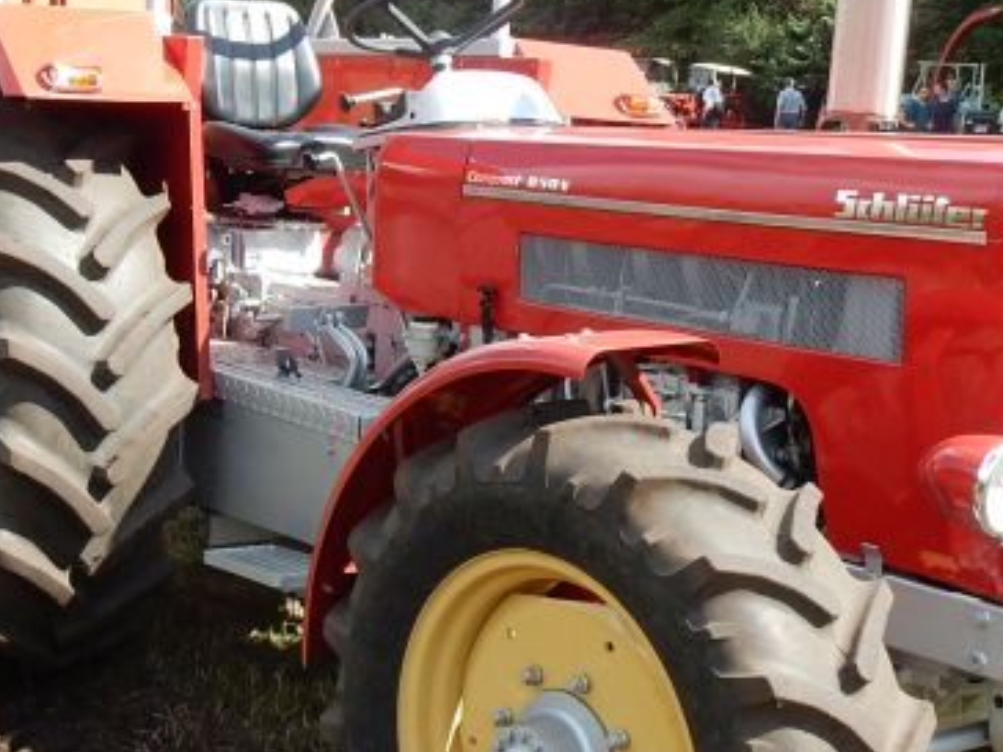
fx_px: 1912
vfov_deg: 22.3
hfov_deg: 29.3
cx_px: 411
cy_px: 388
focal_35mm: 66
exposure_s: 1/400
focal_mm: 5.4
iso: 125
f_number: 4
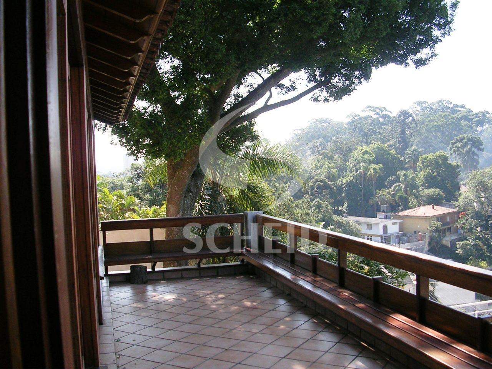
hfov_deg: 49.0
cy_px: 184
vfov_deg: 37.7
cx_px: 246
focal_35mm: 38
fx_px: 540
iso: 50
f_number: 2.8
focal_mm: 5.8
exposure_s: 1/330
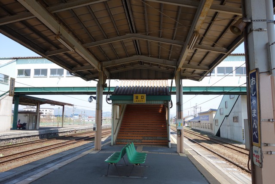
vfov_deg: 46.4
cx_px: 138
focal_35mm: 28
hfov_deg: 65.5
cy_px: 92
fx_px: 214
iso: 125
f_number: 5.6
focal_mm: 10.4
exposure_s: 1/200
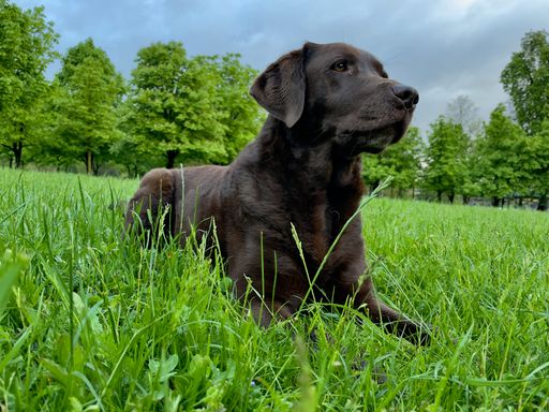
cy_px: 206
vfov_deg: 53.1
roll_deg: -2.7
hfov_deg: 67.3
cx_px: 274
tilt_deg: -0.1
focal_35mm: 26
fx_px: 412
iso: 125
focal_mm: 4.2
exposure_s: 1/85
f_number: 1.6
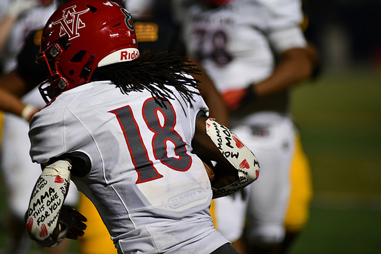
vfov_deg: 4.4
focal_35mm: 314
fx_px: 3325
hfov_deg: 6.6
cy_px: 122
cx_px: 184
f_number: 2.8
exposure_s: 1/1000
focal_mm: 300
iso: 1400
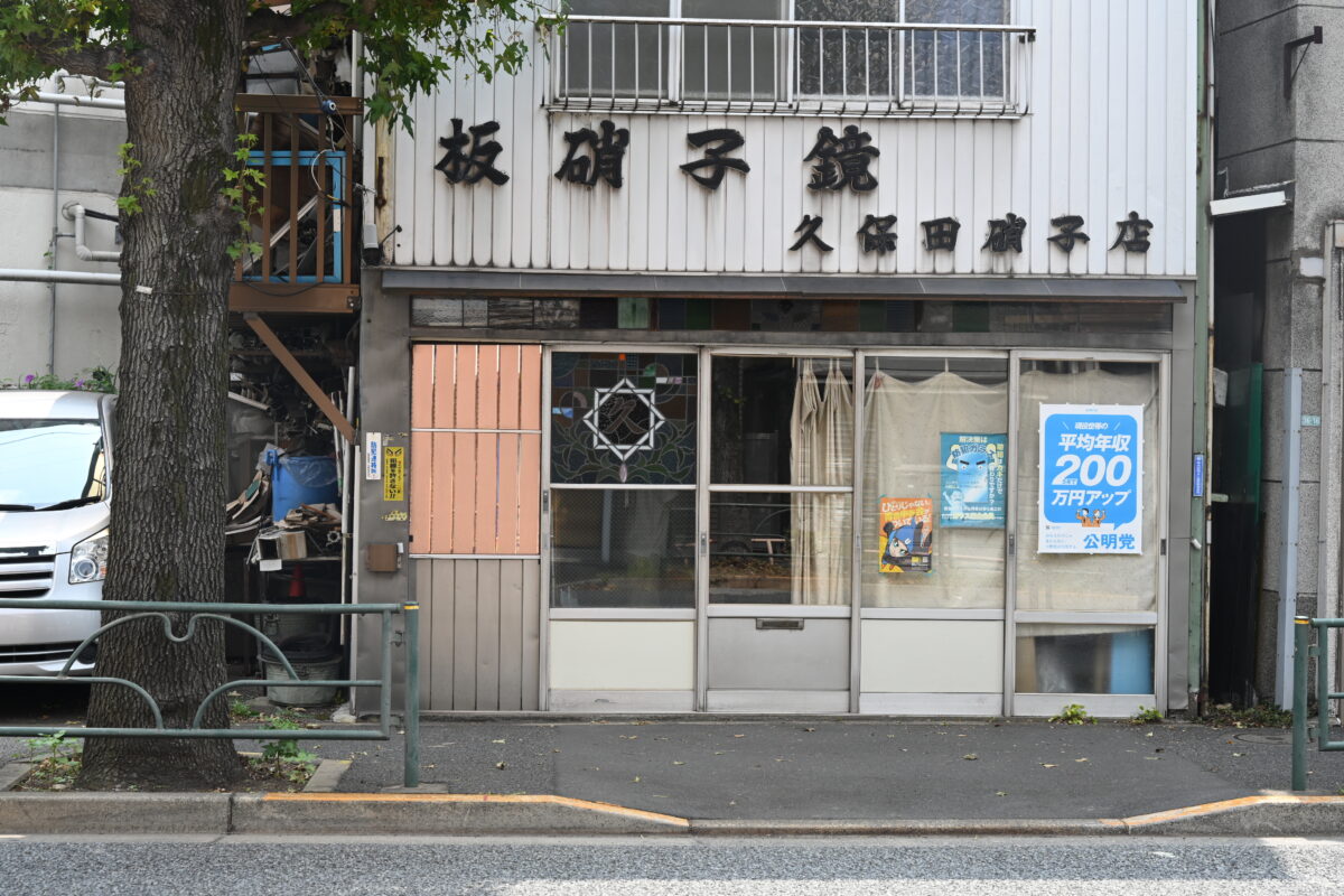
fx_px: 2277
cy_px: 448
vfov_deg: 22.3
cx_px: 672
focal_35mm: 61
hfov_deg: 32.9
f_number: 5.6
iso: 200
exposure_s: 1/250
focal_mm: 61
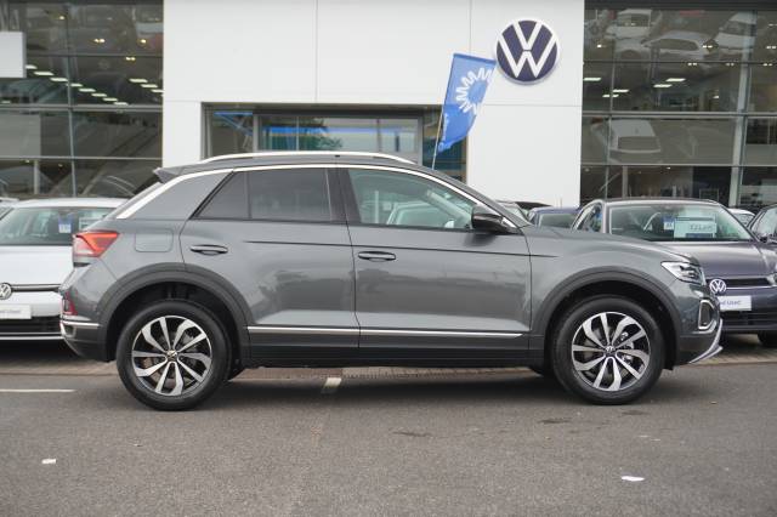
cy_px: 258
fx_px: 1003
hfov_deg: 42.3
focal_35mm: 46
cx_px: 388
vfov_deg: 28.9
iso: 250
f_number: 5
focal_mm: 31
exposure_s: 1/160
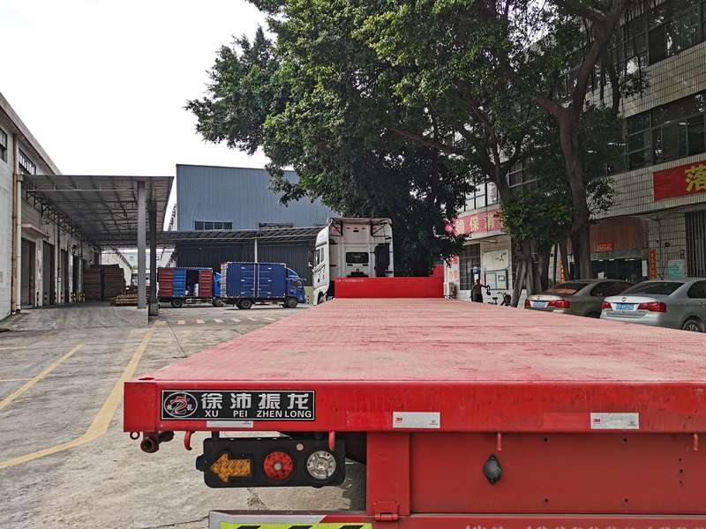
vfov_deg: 51.4
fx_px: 551
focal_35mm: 27
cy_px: 264
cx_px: 353
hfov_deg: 65.3
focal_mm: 4.94
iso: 50
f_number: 1.9
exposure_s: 1/574
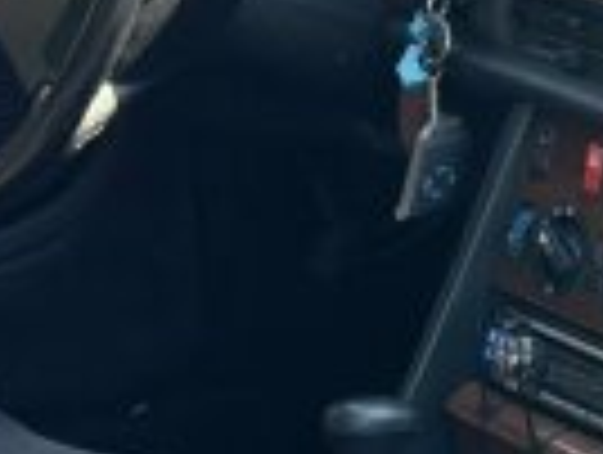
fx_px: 3996
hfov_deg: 8.4
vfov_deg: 6.5
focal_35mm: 229
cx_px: 1017
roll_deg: -0.4
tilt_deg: -22.5
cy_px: 400
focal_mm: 6.86
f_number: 1.78
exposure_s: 1/541
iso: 80
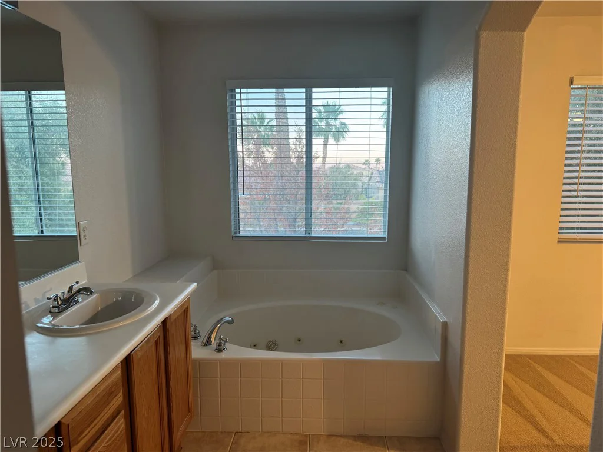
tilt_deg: -9.6
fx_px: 418
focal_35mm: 24
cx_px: 302
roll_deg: -0.8
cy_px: 226
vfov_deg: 56.8
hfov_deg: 71.6
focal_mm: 6.76
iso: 125
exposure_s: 1/60
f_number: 1.78
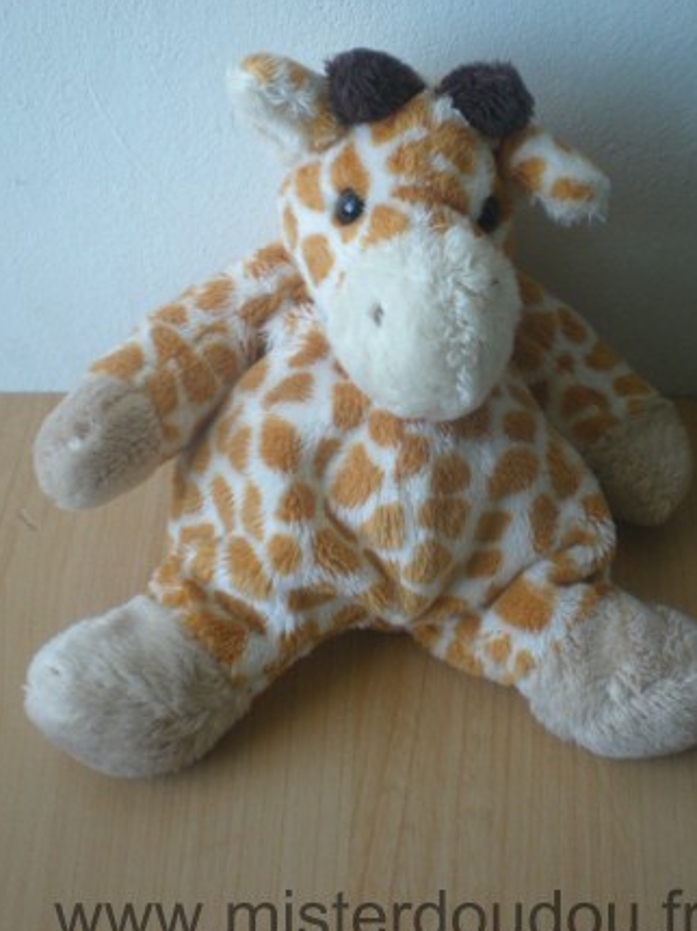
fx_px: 1236
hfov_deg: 31.5
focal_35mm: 46
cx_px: 377
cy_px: 396
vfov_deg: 41.2
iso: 181
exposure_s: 1/60.4
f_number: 3.1
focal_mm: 6.3
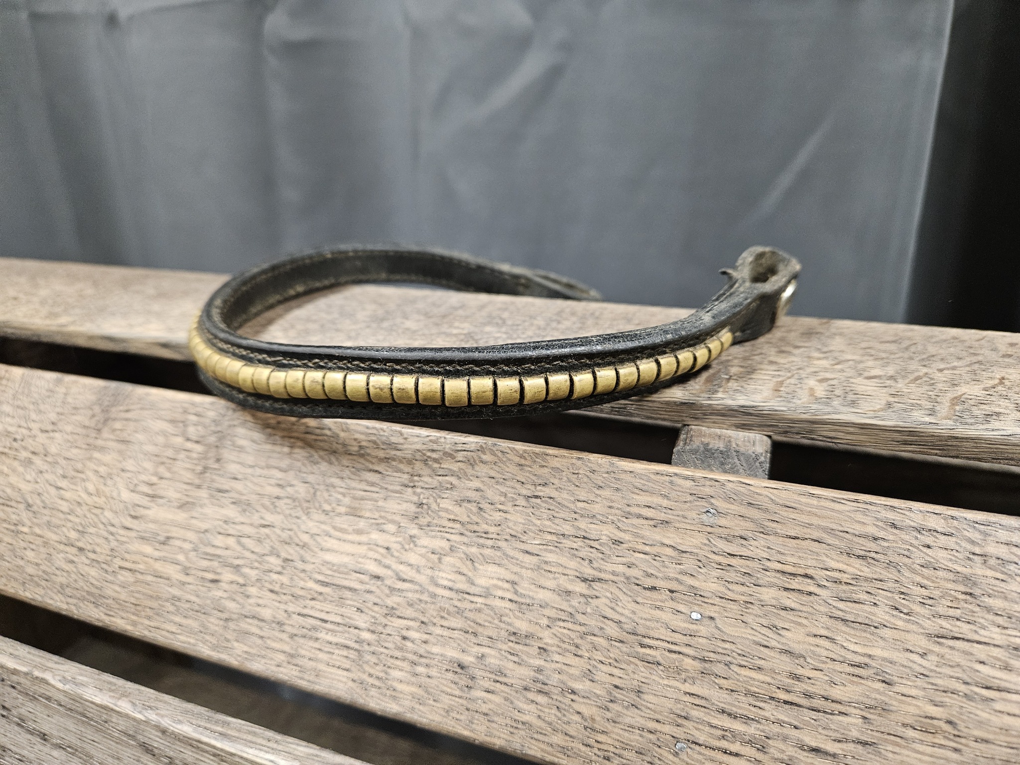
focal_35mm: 23
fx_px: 678
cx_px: 510
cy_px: 382
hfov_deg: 73.9
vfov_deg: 58.9
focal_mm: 5.4
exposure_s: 1/100
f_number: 1.8
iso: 500
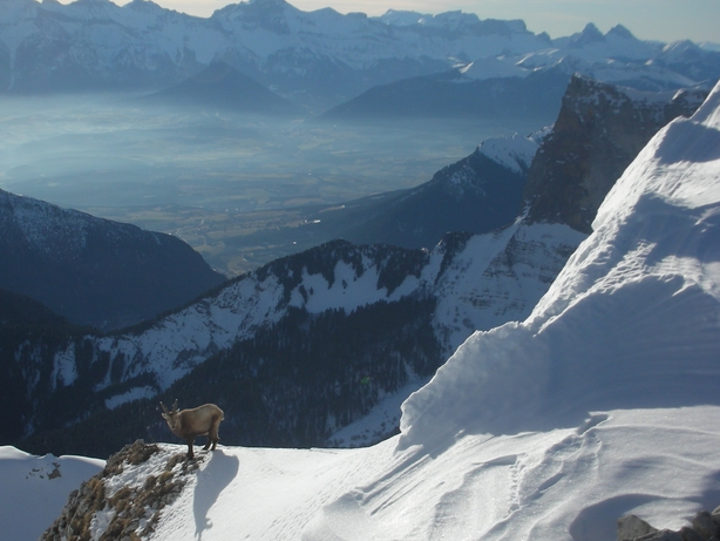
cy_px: 259
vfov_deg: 21.3
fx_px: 1436
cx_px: 284
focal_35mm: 69
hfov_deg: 28.1
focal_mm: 8.8
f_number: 10.5
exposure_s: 1/141
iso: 50
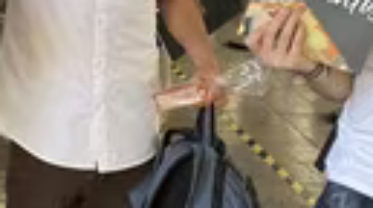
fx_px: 869
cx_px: -40
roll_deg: -2.7
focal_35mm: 88
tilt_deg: -10.5
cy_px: 49
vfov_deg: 13.6
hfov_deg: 22.8
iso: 80
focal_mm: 4.25
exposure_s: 1/100
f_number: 1.8
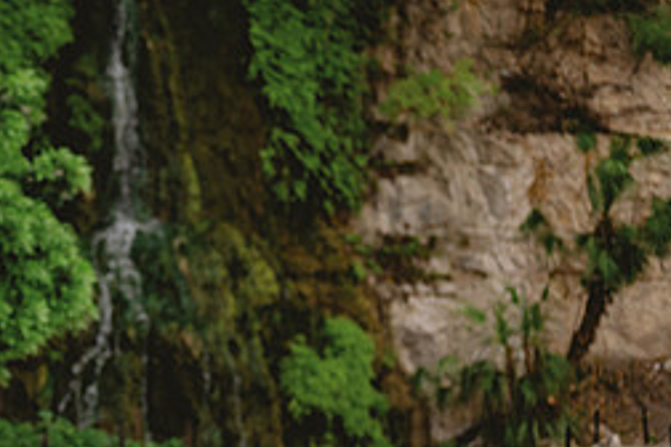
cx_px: -59
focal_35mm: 115
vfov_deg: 11.9
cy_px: 333
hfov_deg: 17.2
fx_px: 2143
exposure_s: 1/250
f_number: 2
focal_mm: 50
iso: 80
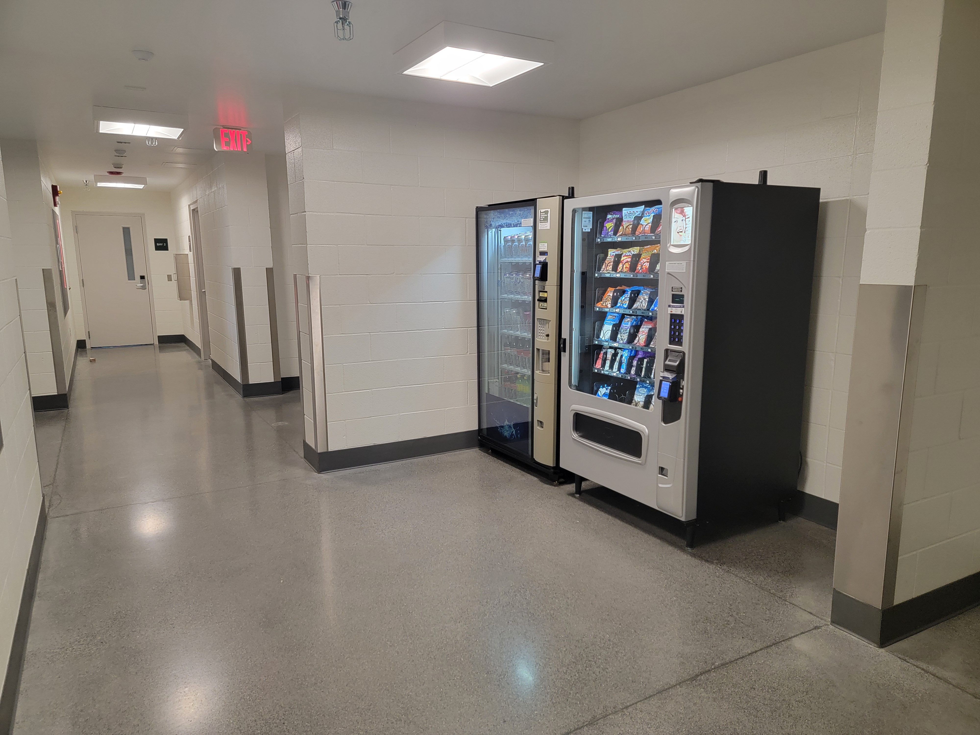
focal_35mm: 24
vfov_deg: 56.8
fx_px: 679
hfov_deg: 71.6
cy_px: 368
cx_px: 490
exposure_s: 1/120
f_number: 1.8
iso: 320
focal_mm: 6.7
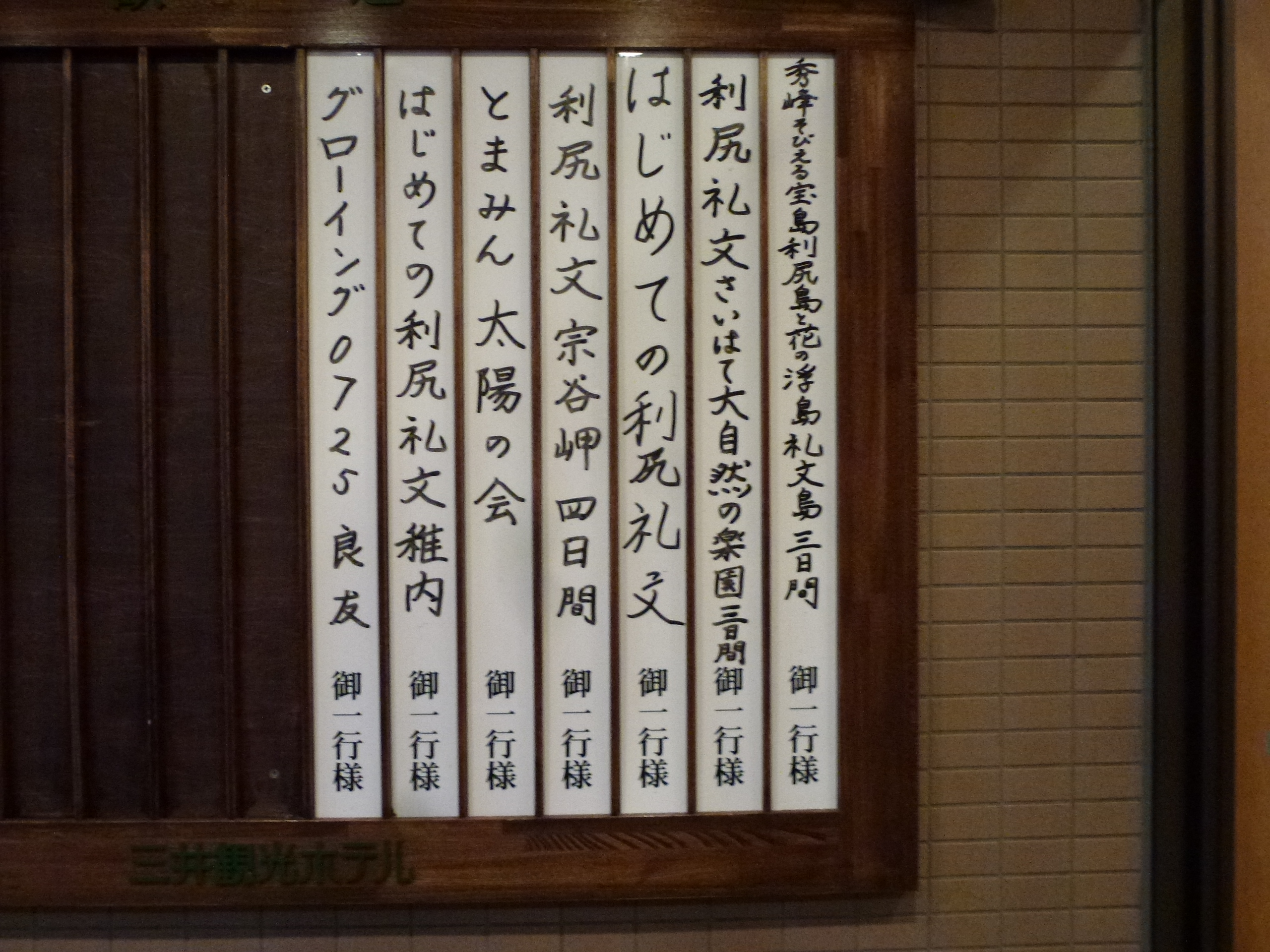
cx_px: 635
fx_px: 1027
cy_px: 476
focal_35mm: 28
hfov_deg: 63.4
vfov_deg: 49.7
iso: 400
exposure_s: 1/5
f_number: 3.5
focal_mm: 5
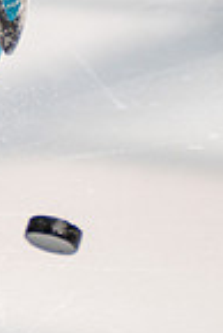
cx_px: -174
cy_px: -14
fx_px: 7804
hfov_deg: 1.6
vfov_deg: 2.4
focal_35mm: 842
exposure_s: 1/2000
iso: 640
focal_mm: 148
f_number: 3.2
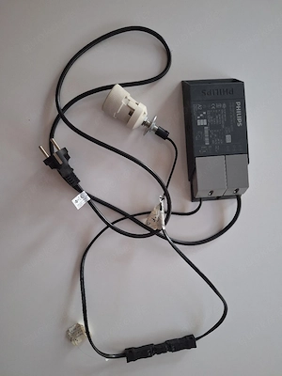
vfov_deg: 73.9
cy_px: 188
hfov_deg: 58.9
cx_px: 141
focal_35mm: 23
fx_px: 250
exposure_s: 1/25
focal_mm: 5.54
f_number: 1.8
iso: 250
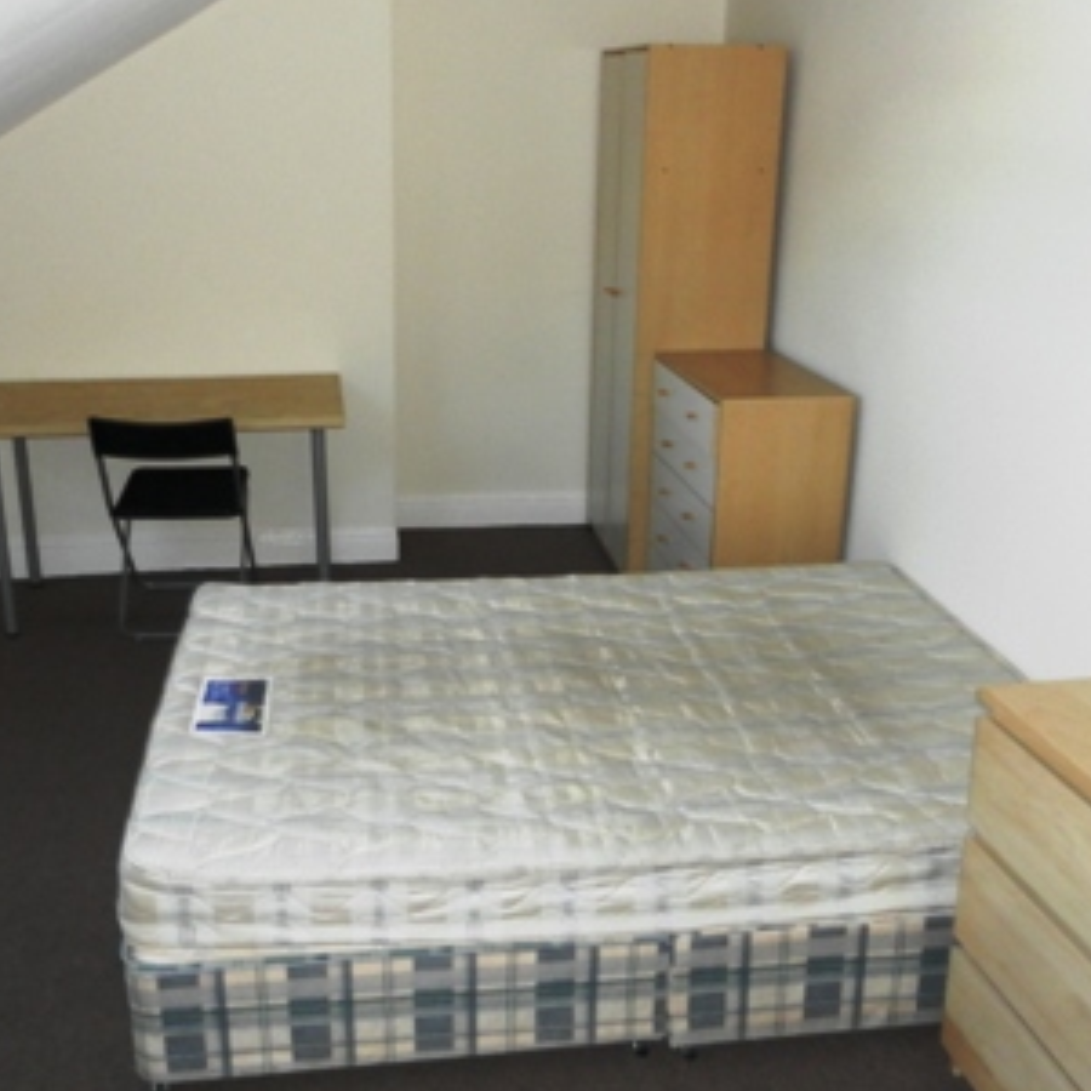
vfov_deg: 44.9
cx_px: 476
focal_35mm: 37
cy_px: 520
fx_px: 1319
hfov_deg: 44.8
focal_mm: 4.9
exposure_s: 1/50
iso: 200
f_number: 3.2
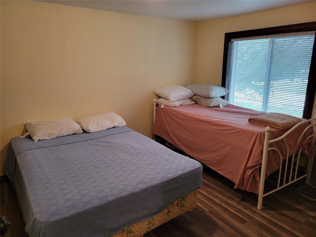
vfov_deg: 53.1
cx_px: 158
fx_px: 237
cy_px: 118
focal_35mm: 26
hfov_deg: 67.3
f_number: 1.8
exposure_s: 1/60
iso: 200
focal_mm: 5.4
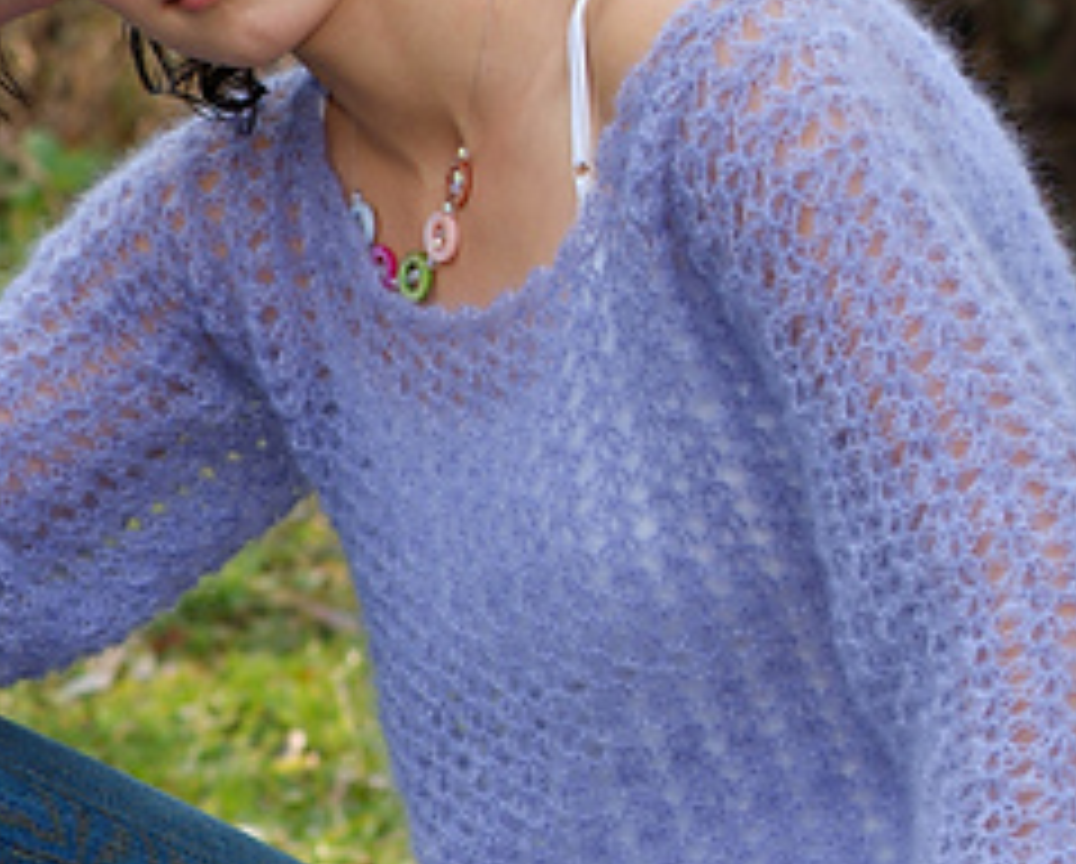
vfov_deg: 4.3
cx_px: 441
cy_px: 544
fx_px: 11451
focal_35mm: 359
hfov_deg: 5.4
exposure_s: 1/60
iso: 100
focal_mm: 95
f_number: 6.7
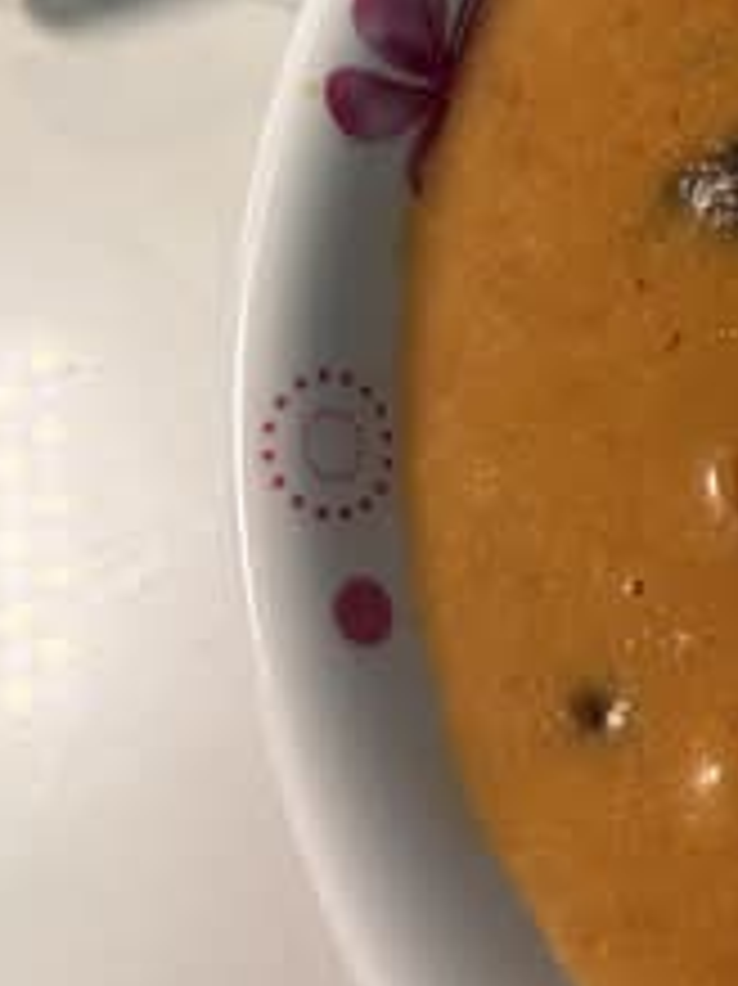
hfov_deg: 15.6
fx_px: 2475
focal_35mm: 87
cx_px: 1125
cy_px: -160
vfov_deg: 21.1
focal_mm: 5.96
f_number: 1.6
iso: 160
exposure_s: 1/60
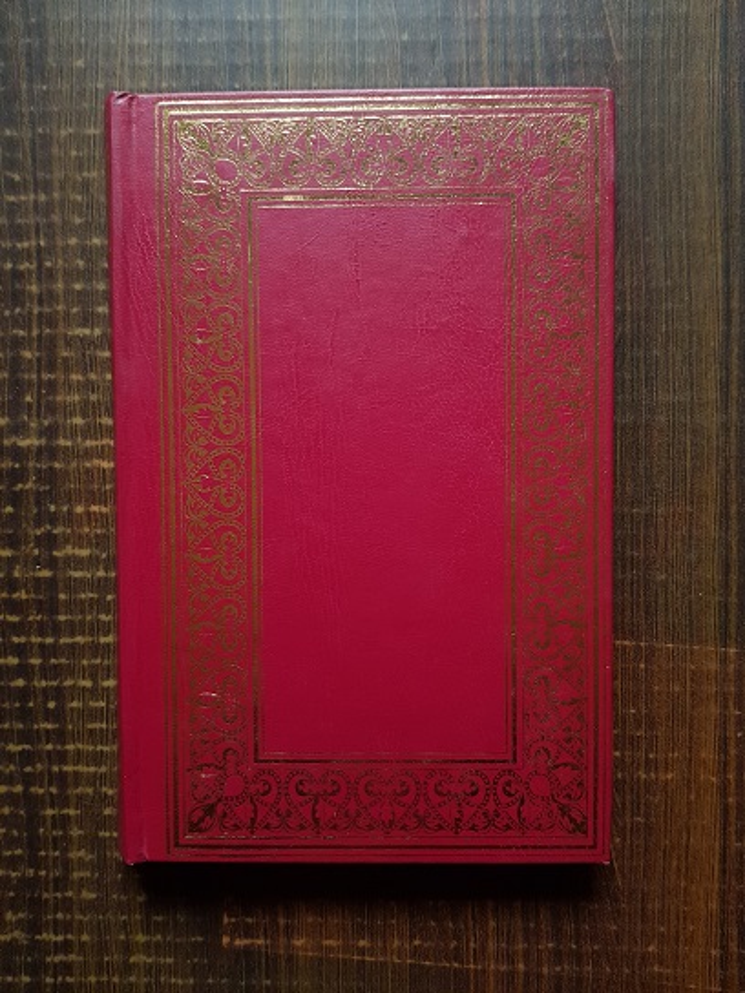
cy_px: 496
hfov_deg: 53.1
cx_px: 372
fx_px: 746
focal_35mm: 26
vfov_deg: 67.3
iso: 250
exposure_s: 1/10
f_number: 1.7
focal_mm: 4.3
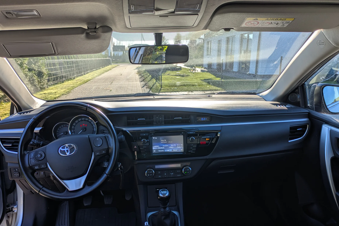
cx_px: 166
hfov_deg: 67.4
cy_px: 129
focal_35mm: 27
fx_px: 254
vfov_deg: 47.8
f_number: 1.89
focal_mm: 5.43
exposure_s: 1/888
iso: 38
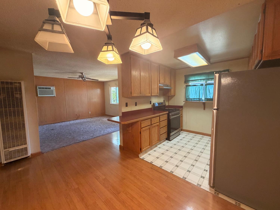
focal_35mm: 14
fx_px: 113
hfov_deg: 102.1
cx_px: 140
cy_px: 105
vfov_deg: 85.7
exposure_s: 1/60
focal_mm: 2.22
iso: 320
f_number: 2.2
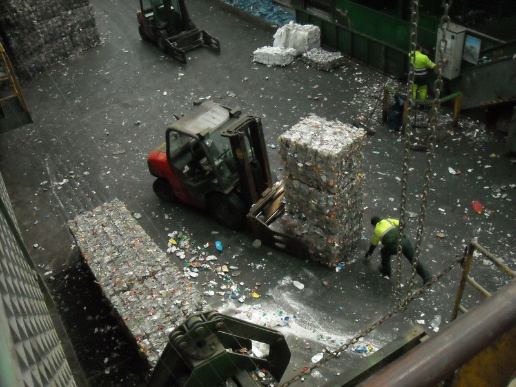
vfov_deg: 40.7
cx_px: 258
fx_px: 522
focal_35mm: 35
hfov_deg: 52.6
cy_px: 194
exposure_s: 1/161
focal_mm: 5.7
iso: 800
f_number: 2.8
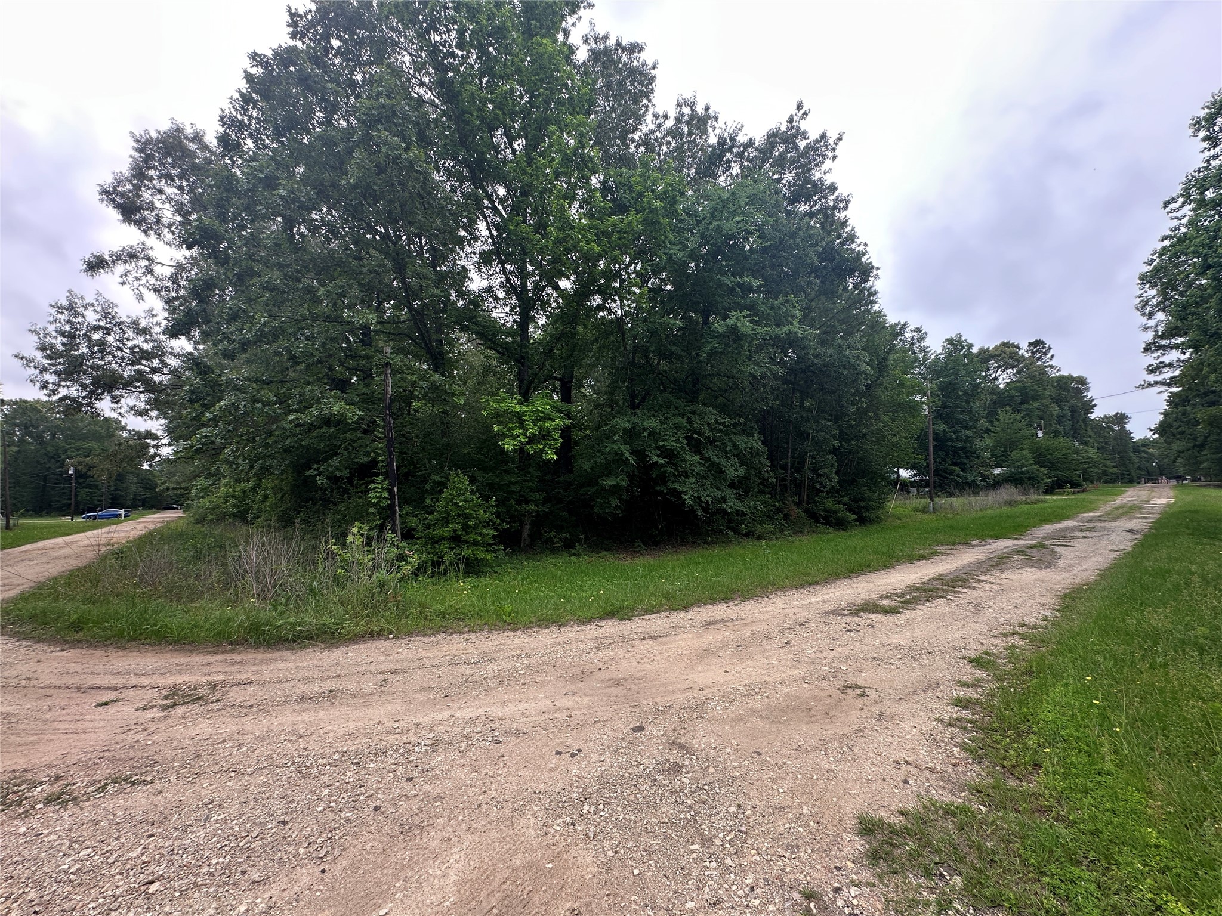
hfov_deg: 102.1
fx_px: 494
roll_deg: +0.3
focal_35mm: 14
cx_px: 611
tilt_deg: +4.7
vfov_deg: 85.7
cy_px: 458
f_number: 2.2
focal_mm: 2.22
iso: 40
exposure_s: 1/193
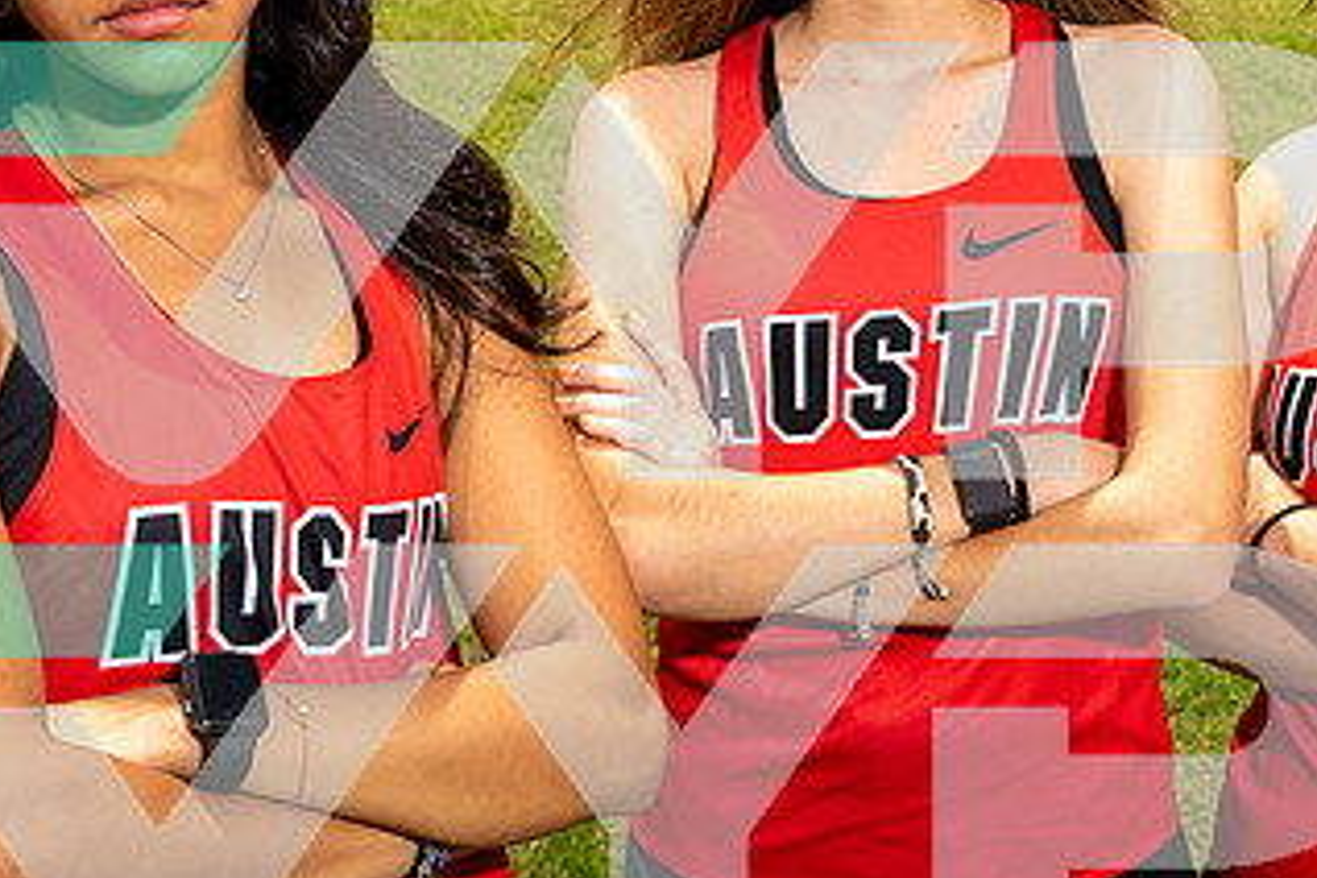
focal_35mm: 73
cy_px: 263
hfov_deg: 27.6
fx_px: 2670
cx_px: 866
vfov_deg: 18.6
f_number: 7.1
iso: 100
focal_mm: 40
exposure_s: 1/250
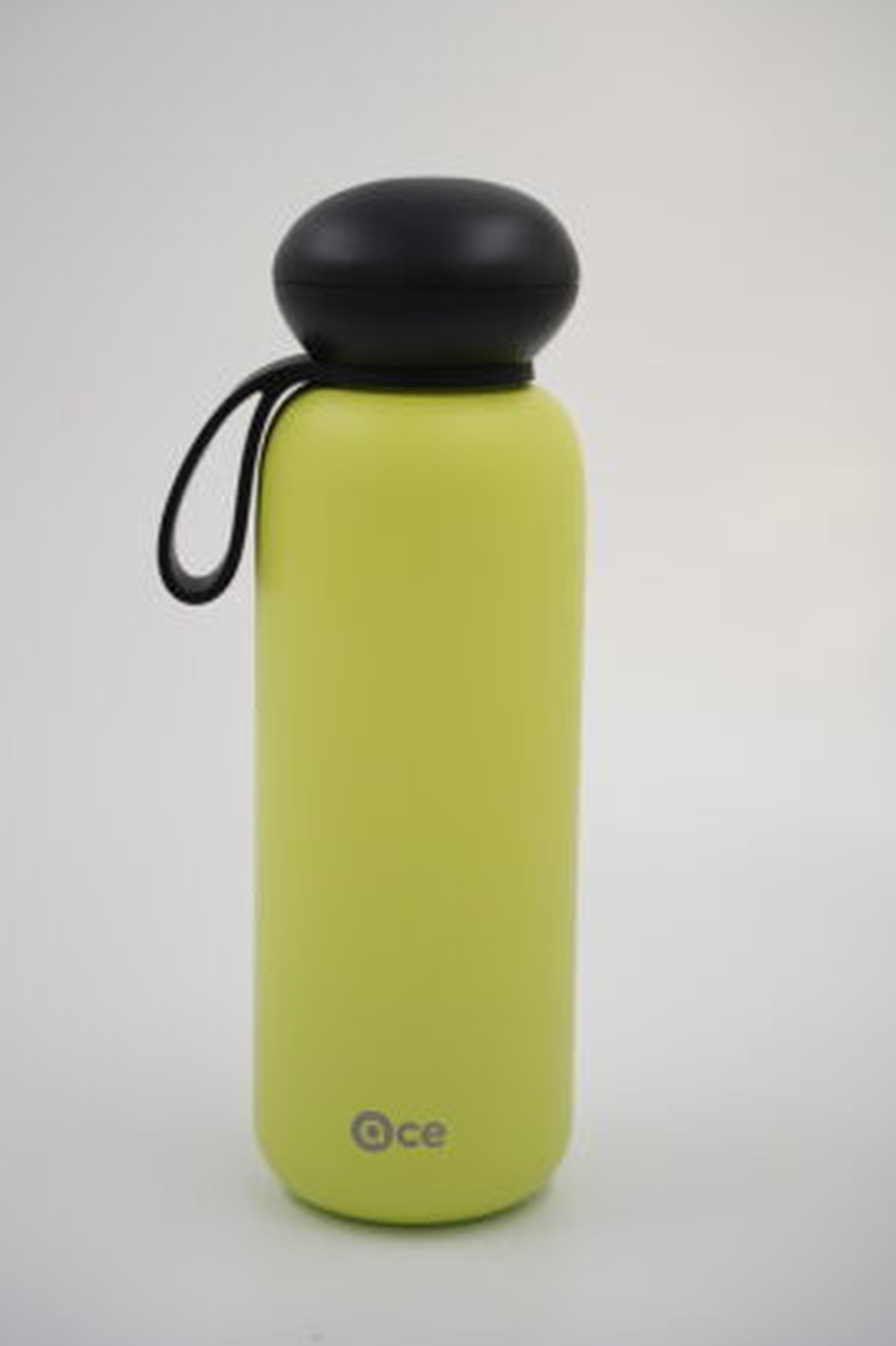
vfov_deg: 27.4
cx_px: 423
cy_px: 632
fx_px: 2761
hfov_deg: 18.4
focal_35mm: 74
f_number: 2.8
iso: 100
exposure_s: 1/250
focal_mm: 66.8
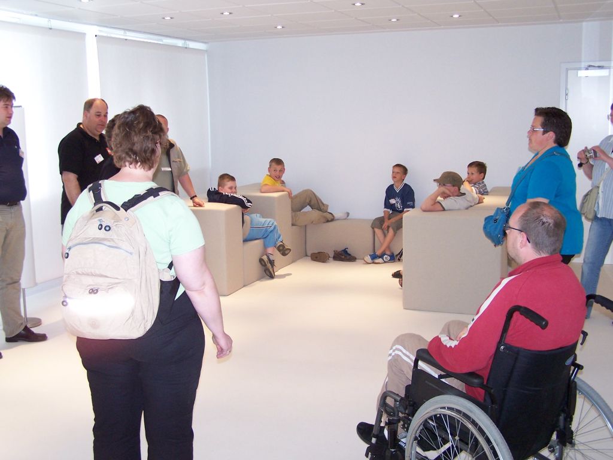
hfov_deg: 46.8
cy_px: 230
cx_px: 306
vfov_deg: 36.0
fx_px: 708
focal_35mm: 40
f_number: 2.8
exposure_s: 1/60
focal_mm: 6.7
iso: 140
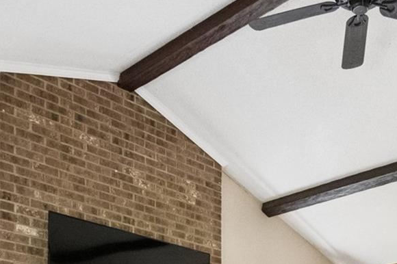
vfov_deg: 21.3
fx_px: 584
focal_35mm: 53
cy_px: 400
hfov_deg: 36.3
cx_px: 316
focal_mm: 10
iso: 1600
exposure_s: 1/30
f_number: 7.1
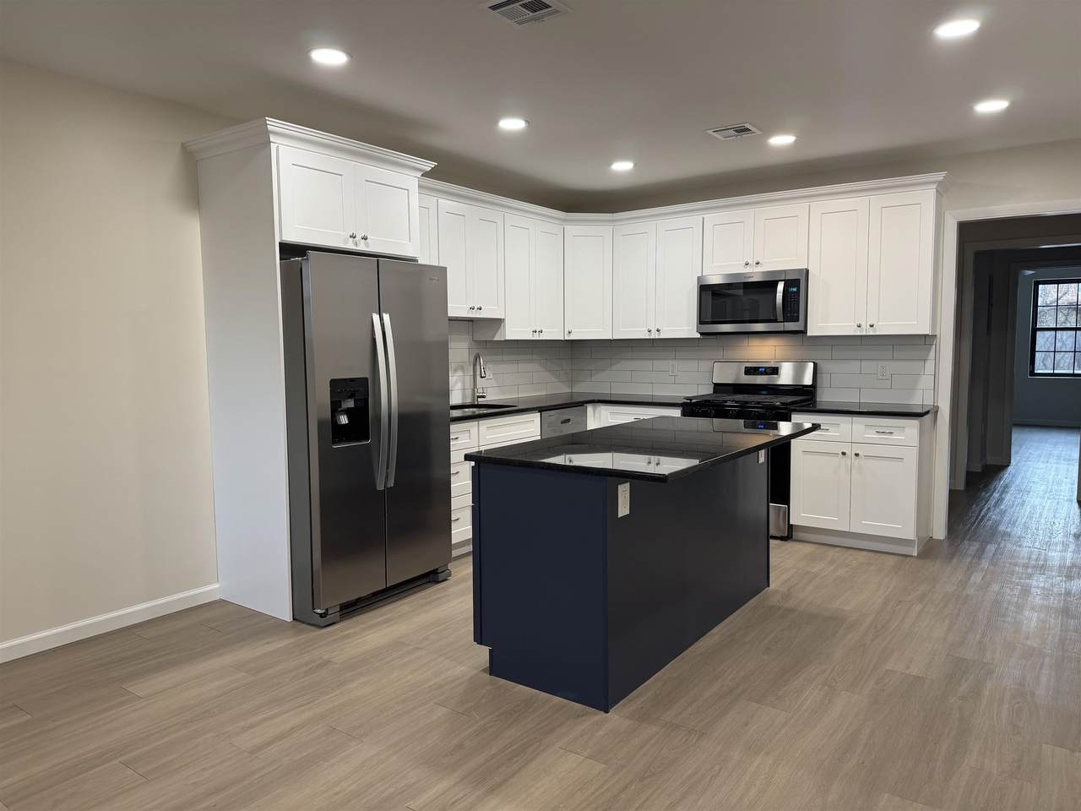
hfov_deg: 71.6
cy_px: 406
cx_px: 540
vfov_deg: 56.8
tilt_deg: -4.1
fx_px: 749
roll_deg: +1.5
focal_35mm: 24
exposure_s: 1/120
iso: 160
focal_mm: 6.76
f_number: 1.78
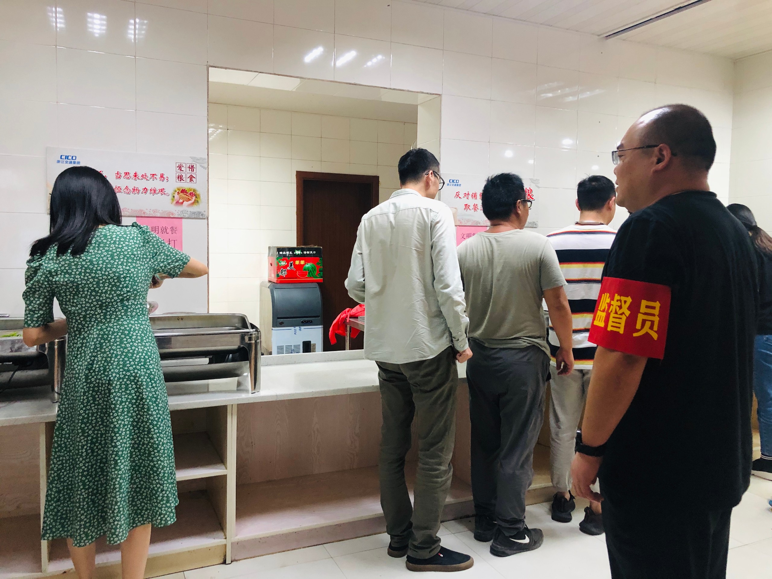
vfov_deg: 49.7
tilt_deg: -5.2
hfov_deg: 63.4
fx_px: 624
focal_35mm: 28
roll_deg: -0.8
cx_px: 386
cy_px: 290
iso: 80
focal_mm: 3.99
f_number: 1.8
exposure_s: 1/15
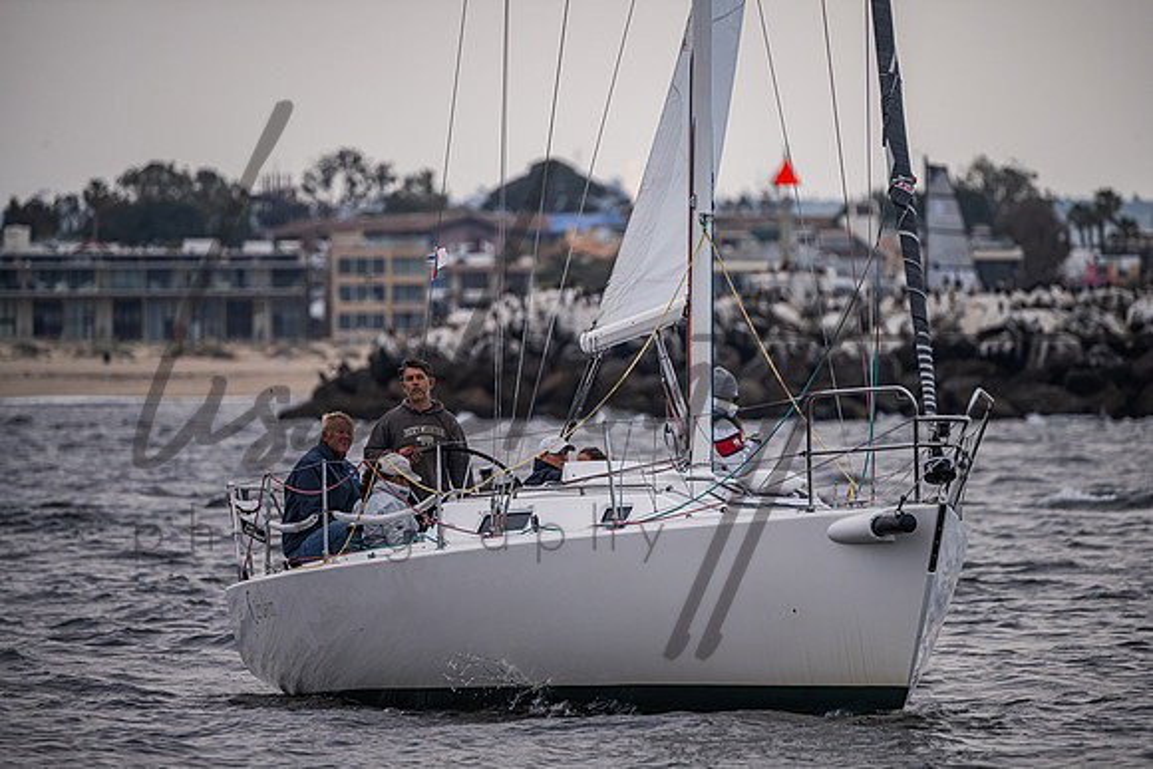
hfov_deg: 5.2
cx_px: 576
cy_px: 384
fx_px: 12814
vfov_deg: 3.4
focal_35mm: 400
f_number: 5.6
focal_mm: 400
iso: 400
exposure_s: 1/800
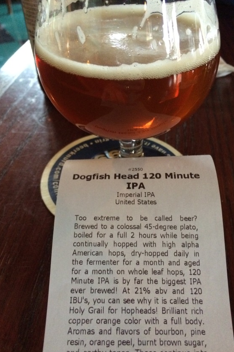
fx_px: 302
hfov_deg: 42.3
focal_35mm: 31
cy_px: 180
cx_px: 128
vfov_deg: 60.3
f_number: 2.2
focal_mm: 4.15
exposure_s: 1/15
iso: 500
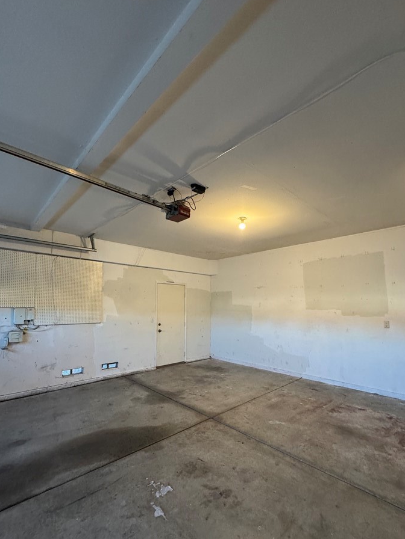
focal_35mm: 16
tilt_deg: +6.1
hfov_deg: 78.0
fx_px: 250
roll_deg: -0.5
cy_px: 299
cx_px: 215
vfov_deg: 94.1
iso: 320
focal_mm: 2.22
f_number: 2.2
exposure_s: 1/60
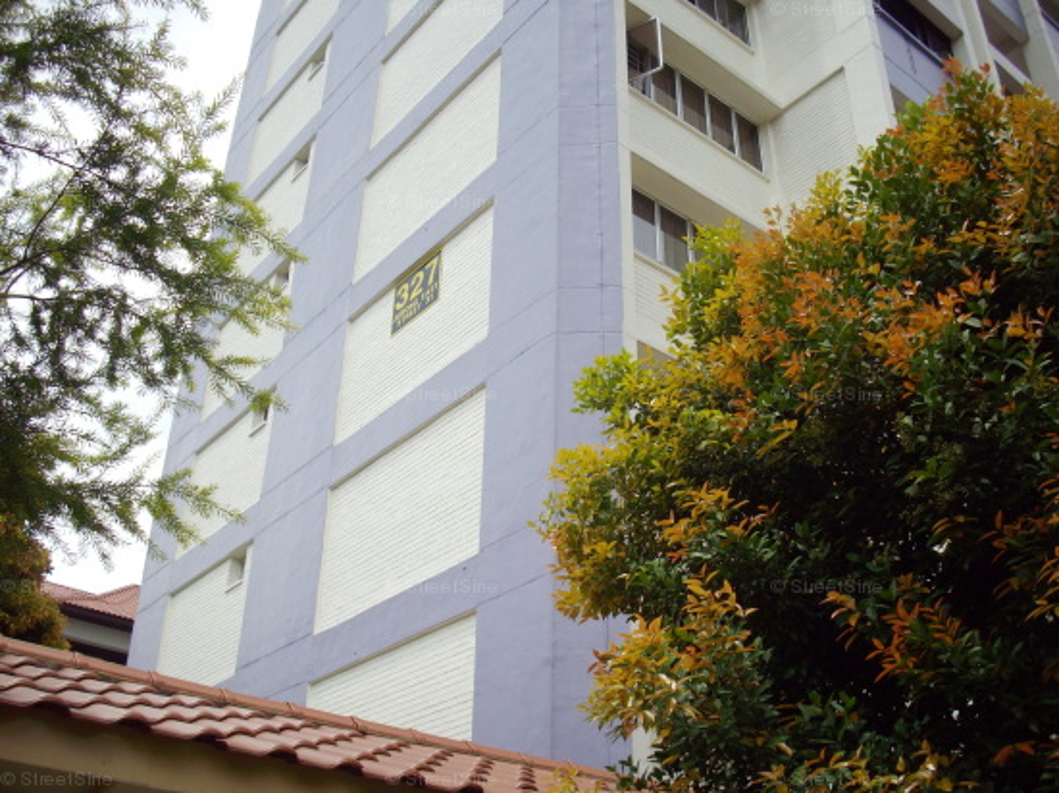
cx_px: 530
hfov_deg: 50.2
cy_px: 396
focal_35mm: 37
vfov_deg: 38.6
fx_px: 1131
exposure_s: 1/320
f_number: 5.6
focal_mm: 6.2
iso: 80
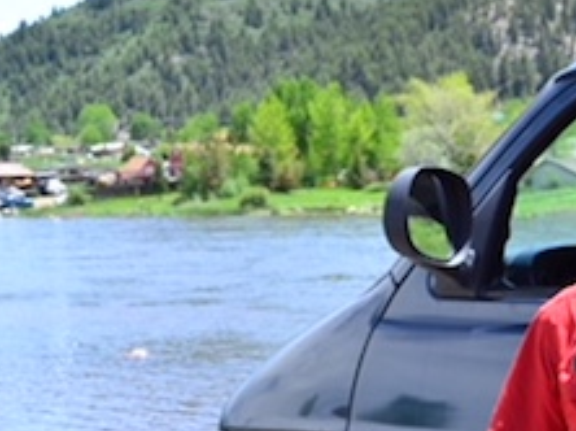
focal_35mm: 86
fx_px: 1429
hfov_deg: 20.8
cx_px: 737
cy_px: 328
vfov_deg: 17.0
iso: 200
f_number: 5
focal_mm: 22
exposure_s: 1/320
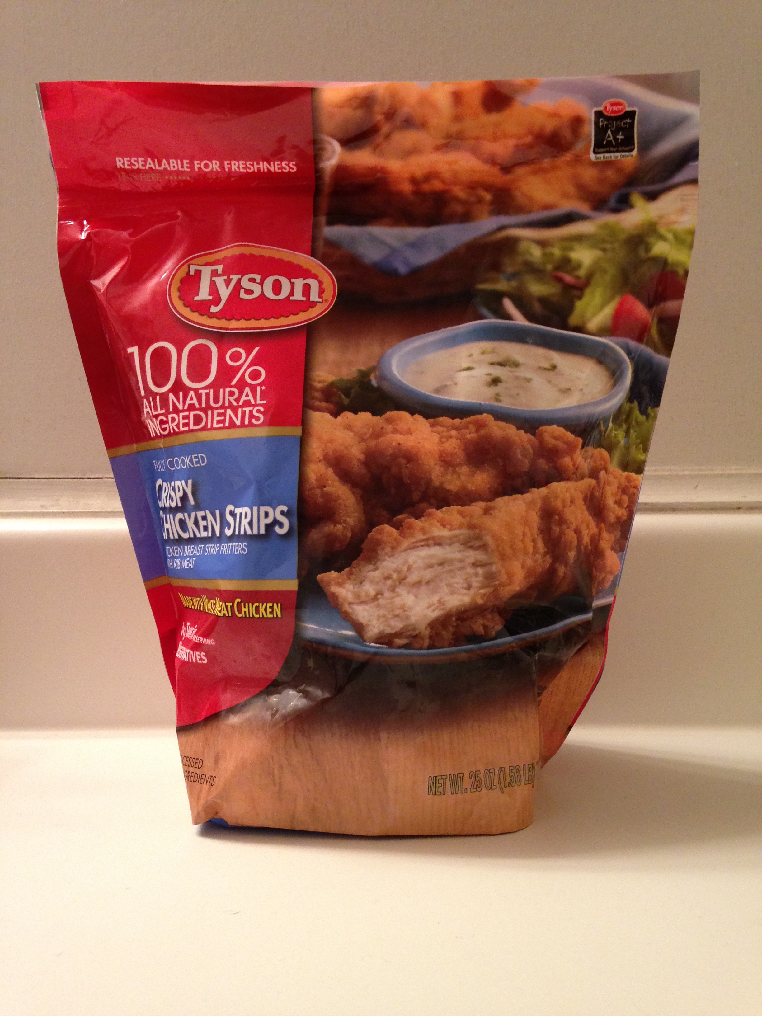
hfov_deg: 42.9
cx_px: 381
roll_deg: +0.3
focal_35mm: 33
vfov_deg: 55.4
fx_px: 969
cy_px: 508
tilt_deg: -2.5
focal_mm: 4.12
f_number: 2.4
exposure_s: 1/20
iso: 250
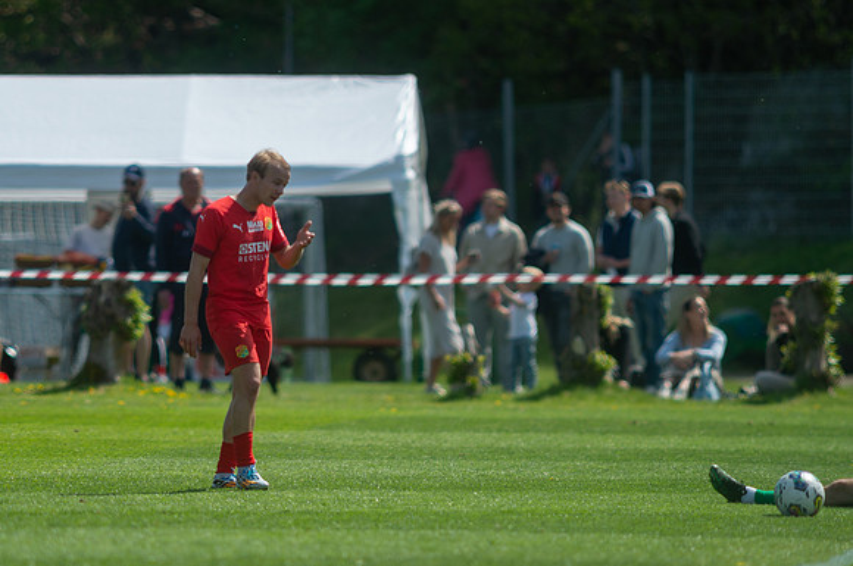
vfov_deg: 2.4
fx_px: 13359
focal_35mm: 565
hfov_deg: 3.7
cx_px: 280
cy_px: 305
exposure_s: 1/1250
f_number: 4
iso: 110
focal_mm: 420
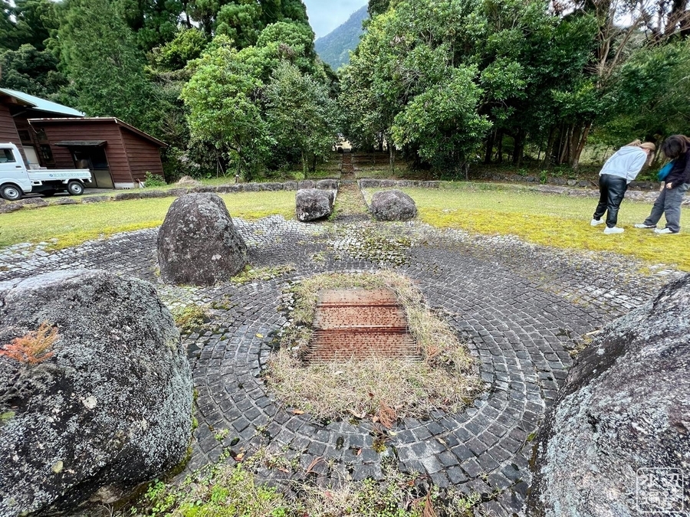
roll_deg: +0.7
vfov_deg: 89.9
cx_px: 345
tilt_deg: -18.1
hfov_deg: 106.2
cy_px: 258
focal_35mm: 13
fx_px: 259
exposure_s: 1/122
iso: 50
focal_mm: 1.57
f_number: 1.8
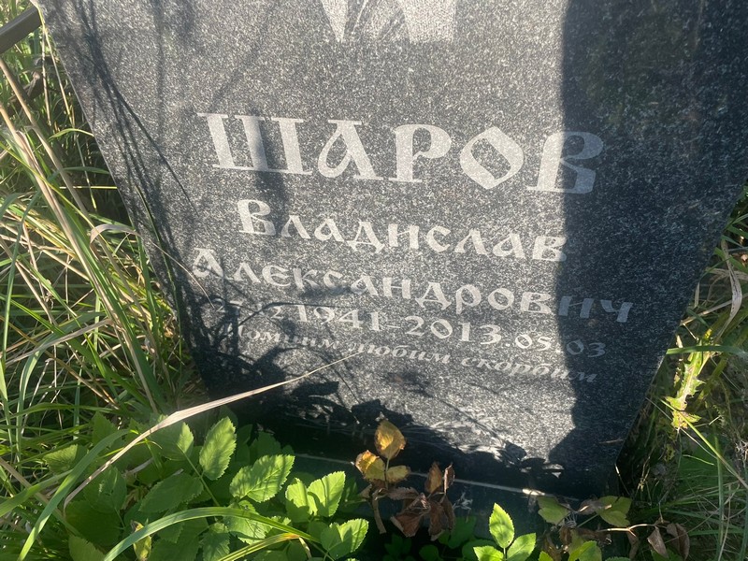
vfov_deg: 53.1
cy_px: 280
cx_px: 374
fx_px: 562
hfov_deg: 67.3
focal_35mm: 26
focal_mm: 4.2
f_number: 1.6
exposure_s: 1/581
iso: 32
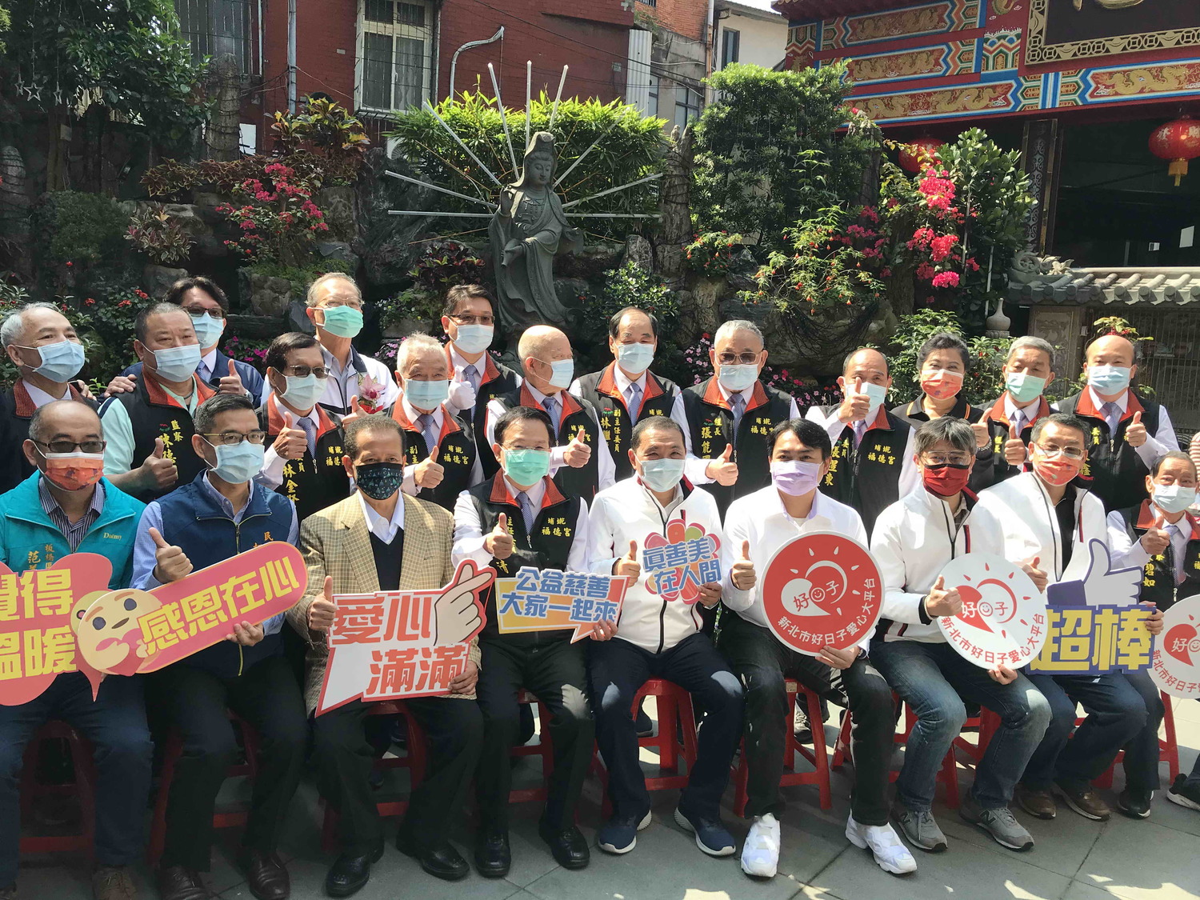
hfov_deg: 63.4
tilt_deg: -5.8
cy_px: 450
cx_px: 600
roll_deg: -3.0
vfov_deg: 49.7
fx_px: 971
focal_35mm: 28
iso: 20
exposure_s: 1/626
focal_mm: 3.99
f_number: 1.8
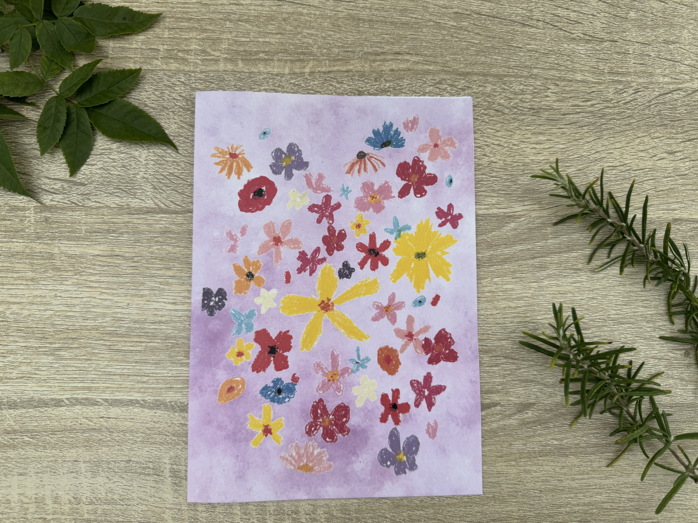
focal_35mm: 24
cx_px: 349
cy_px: 262
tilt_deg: -84.4
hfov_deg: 71.6
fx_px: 484
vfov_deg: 56.8
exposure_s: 1/1261
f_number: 1.78
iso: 80
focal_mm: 6.76
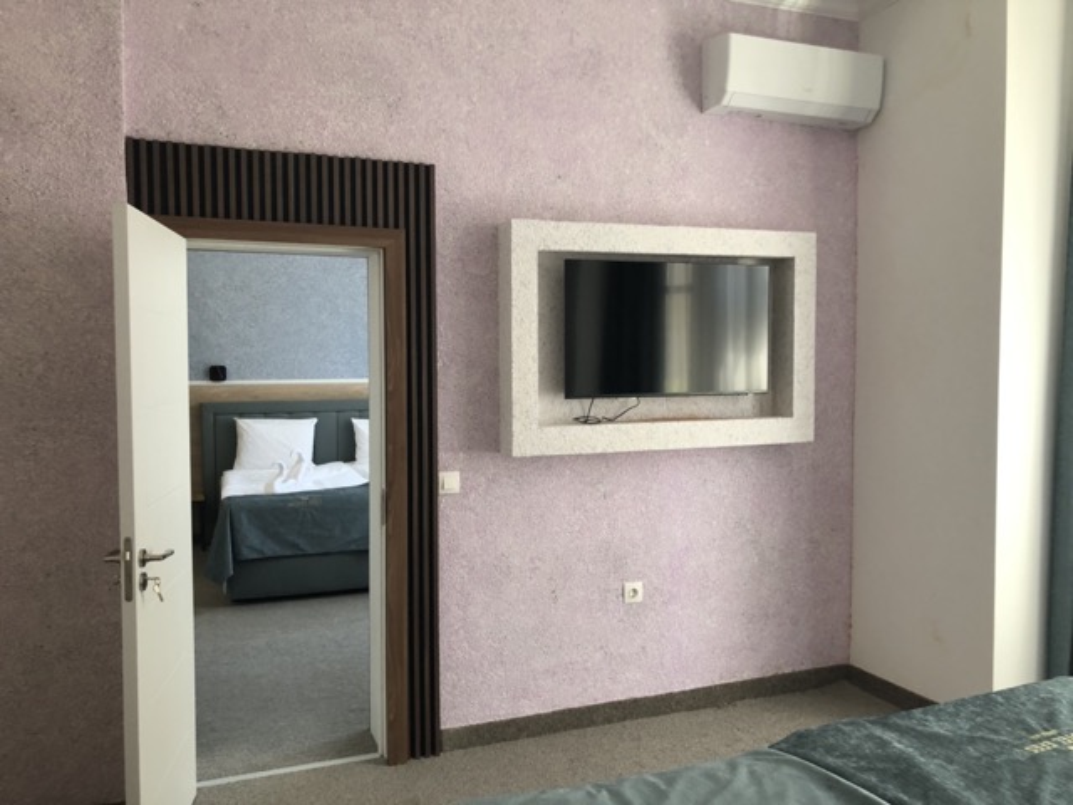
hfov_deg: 63.4
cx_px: 536
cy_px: 402
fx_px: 868
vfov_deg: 49.7
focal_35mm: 28
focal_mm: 4
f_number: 1.8
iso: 32
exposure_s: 1/30
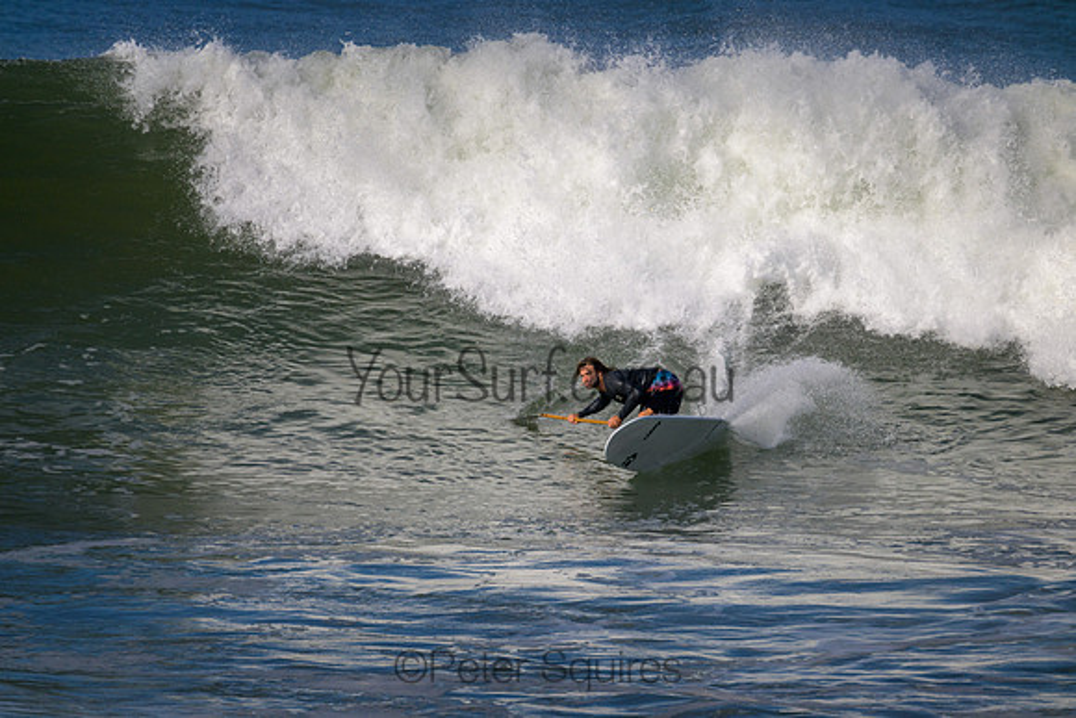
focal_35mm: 800
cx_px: 538
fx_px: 23916
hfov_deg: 2.6
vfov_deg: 1.7
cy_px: 359
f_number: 11
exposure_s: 1/2000
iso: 360
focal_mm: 800
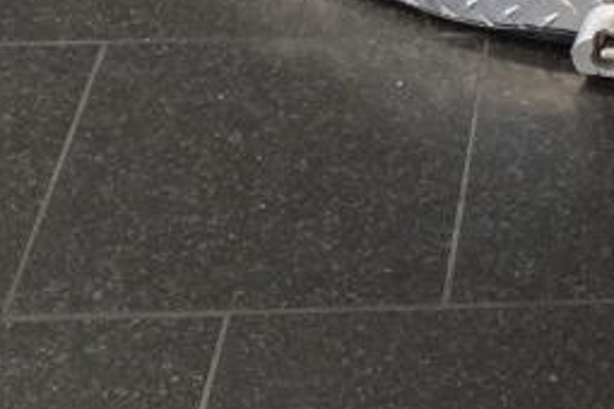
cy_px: -838
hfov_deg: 12.3
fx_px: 2678
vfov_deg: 7.6
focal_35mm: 157
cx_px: 978
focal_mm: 7.6
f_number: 2
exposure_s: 1/80
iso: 500
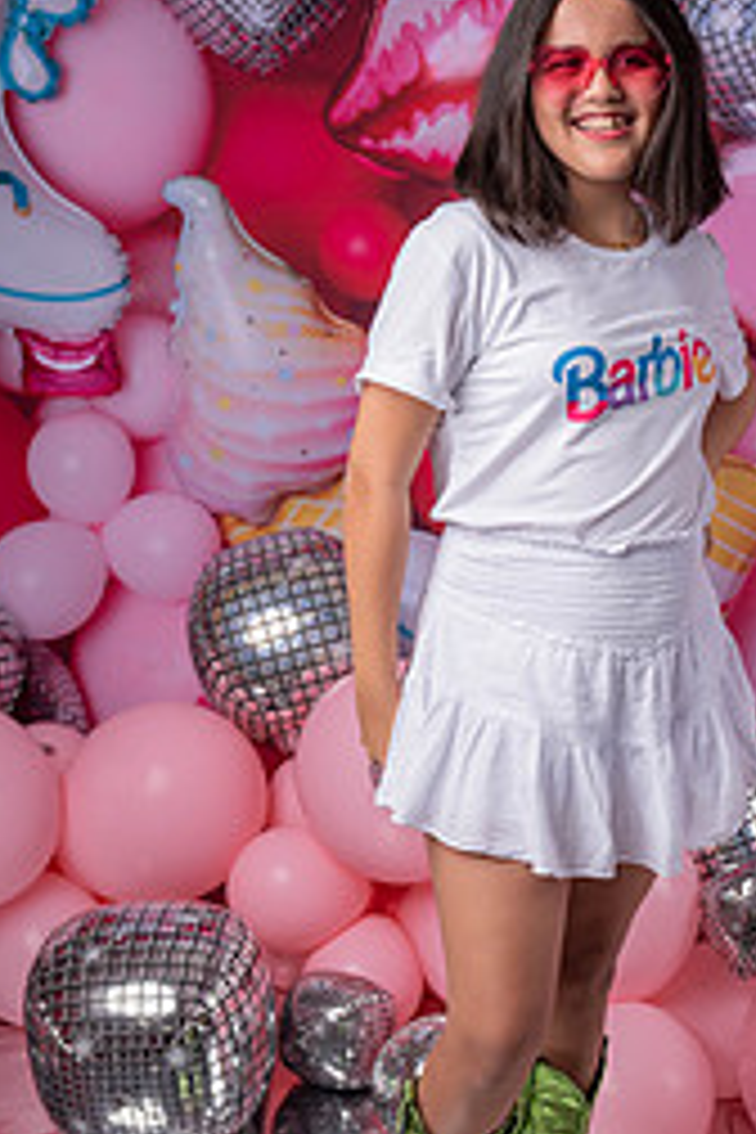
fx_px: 2079
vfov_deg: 30.4
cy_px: 706
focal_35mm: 66
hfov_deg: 20.3
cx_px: 652
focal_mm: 37
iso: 125
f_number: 5
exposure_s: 1/200
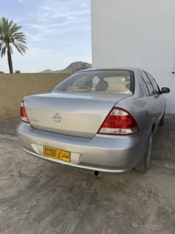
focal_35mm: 24
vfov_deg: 71.6
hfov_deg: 56.8
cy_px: 117
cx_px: 88
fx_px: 162
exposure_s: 1/4673
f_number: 1.78
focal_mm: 6.76
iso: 80
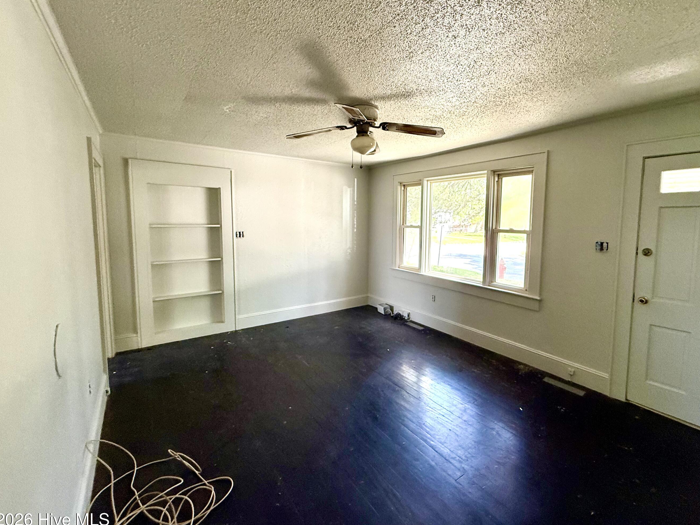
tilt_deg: -4.3
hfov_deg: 94.2
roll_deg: -0.3
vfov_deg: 78.0
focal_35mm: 16
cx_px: 382
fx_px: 324
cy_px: 247
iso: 250
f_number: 2.2
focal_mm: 2.22
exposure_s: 1/99
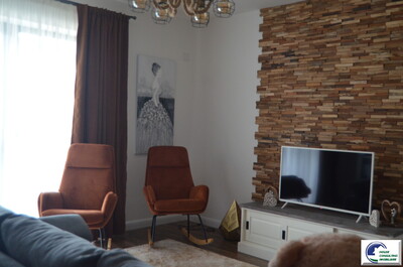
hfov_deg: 53.2
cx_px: 202
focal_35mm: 36
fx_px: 402
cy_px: 134
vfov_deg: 36.7
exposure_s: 1/60
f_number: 3.8
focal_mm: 24
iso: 1600
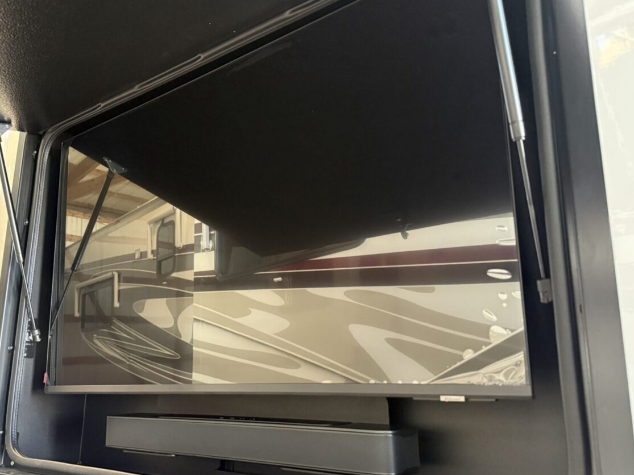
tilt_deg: +14.7
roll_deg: -0.8
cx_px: 269
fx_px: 568
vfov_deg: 45.3
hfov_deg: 58.1
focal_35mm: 31
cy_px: 269
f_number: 1.78
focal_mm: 6.76
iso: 800
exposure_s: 1/46
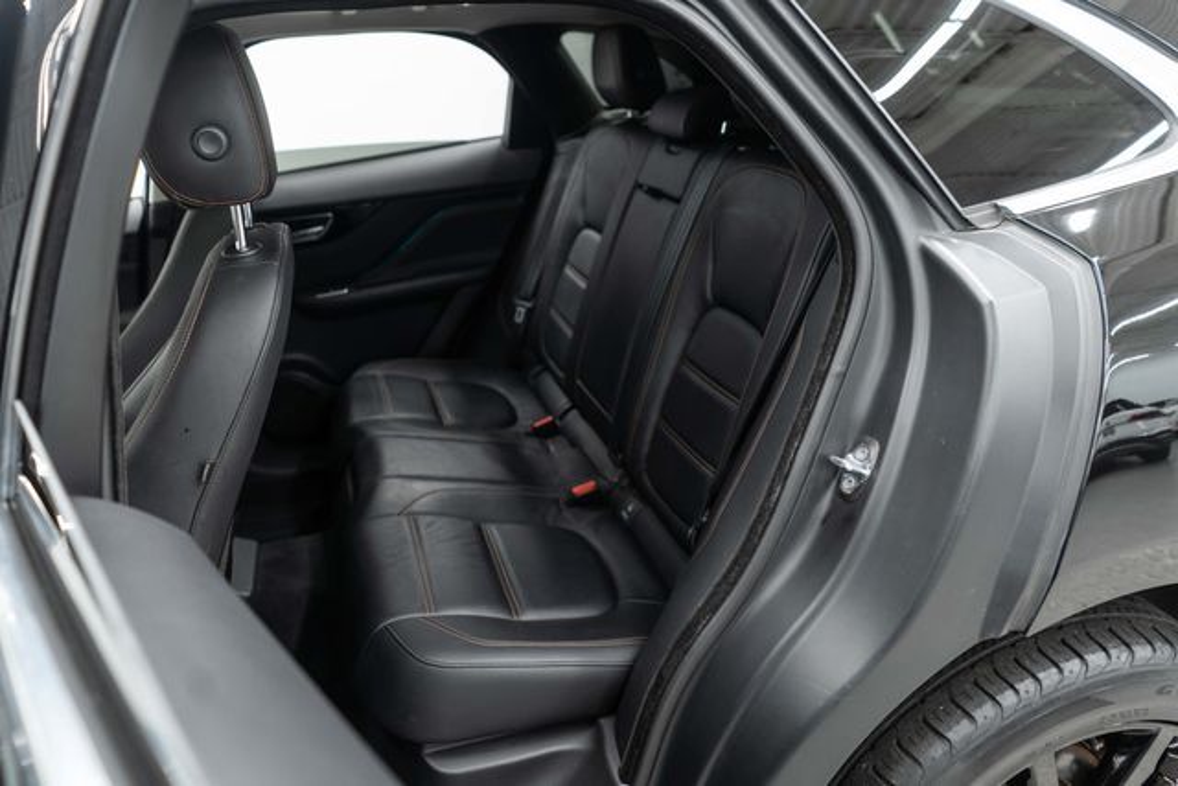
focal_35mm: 28
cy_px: 393
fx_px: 916
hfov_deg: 65.5
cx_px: 589
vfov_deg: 46.4
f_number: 3.2
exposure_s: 1/40
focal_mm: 28
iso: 800
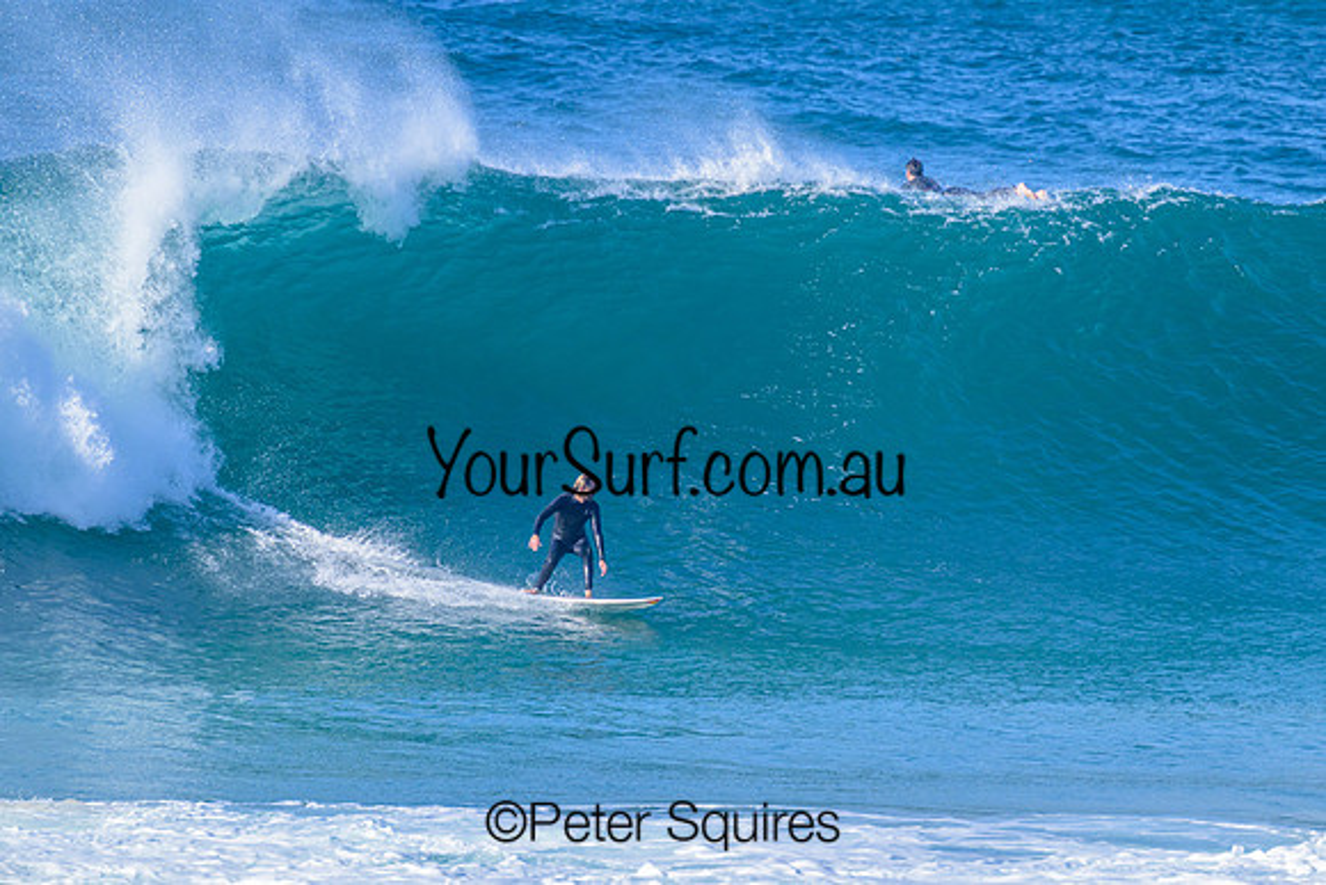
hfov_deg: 3.2
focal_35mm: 645
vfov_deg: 2.1
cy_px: 416
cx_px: 755
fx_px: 23769
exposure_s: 1/2000
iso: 1100
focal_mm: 560
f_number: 8
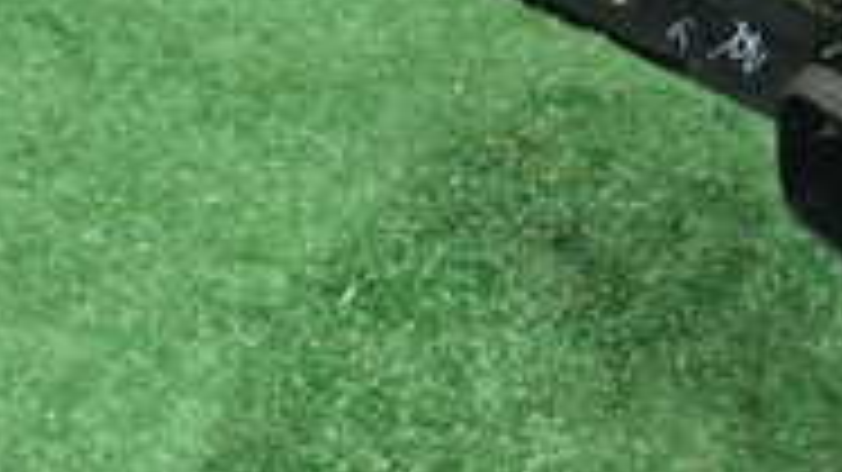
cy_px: 63
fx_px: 2499
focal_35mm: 112
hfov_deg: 18.6
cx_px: 865
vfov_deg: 10.8
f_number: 7.1
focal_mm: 5.79
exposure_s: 1/30
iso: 500
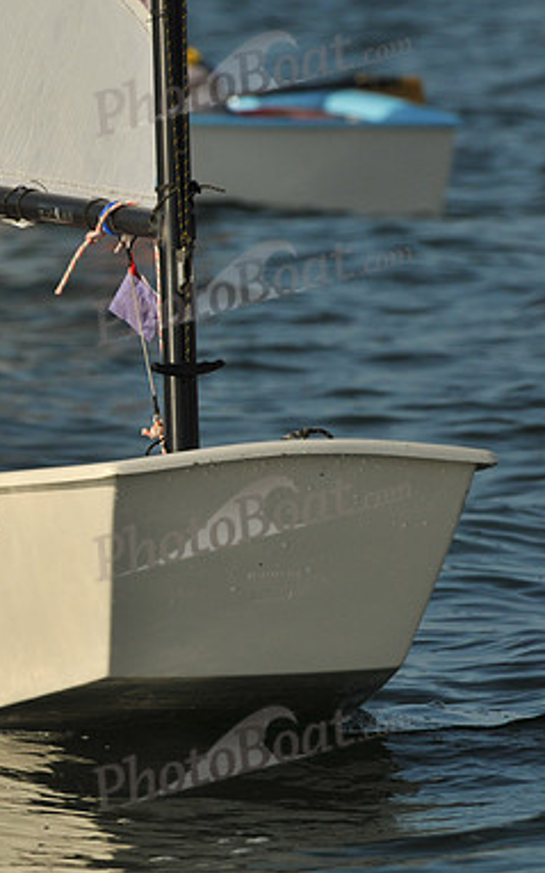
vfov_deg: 2.3
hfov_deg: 1.4
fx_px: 22007
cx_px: -25
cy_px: 436
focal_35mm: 925
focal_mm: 400
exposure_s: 1/800
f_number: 10
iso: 200
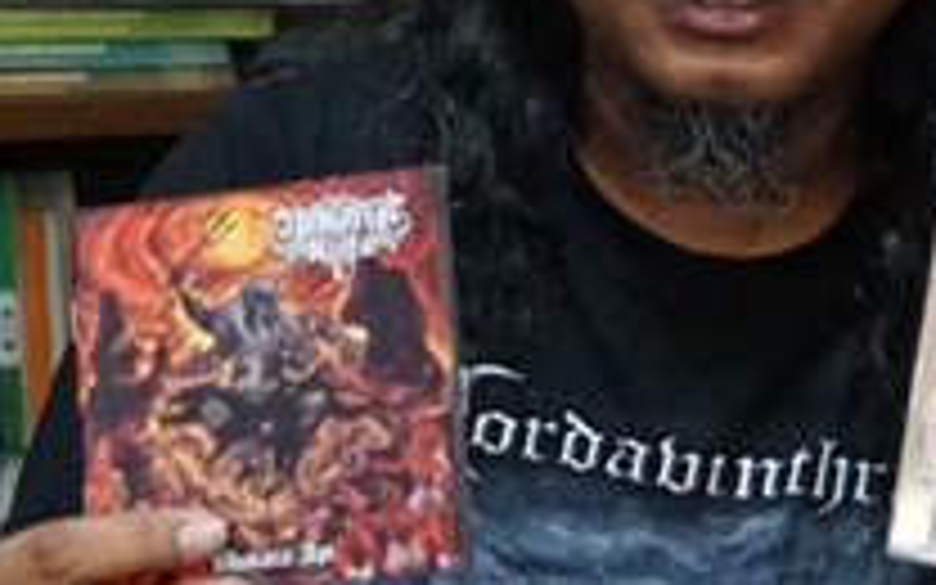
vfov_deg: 9.9
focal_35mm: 132
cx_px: 603
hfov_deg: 15.8
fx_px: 3367
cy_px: 124
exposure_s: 1/50
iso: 6400
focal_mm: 28
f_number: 3.5
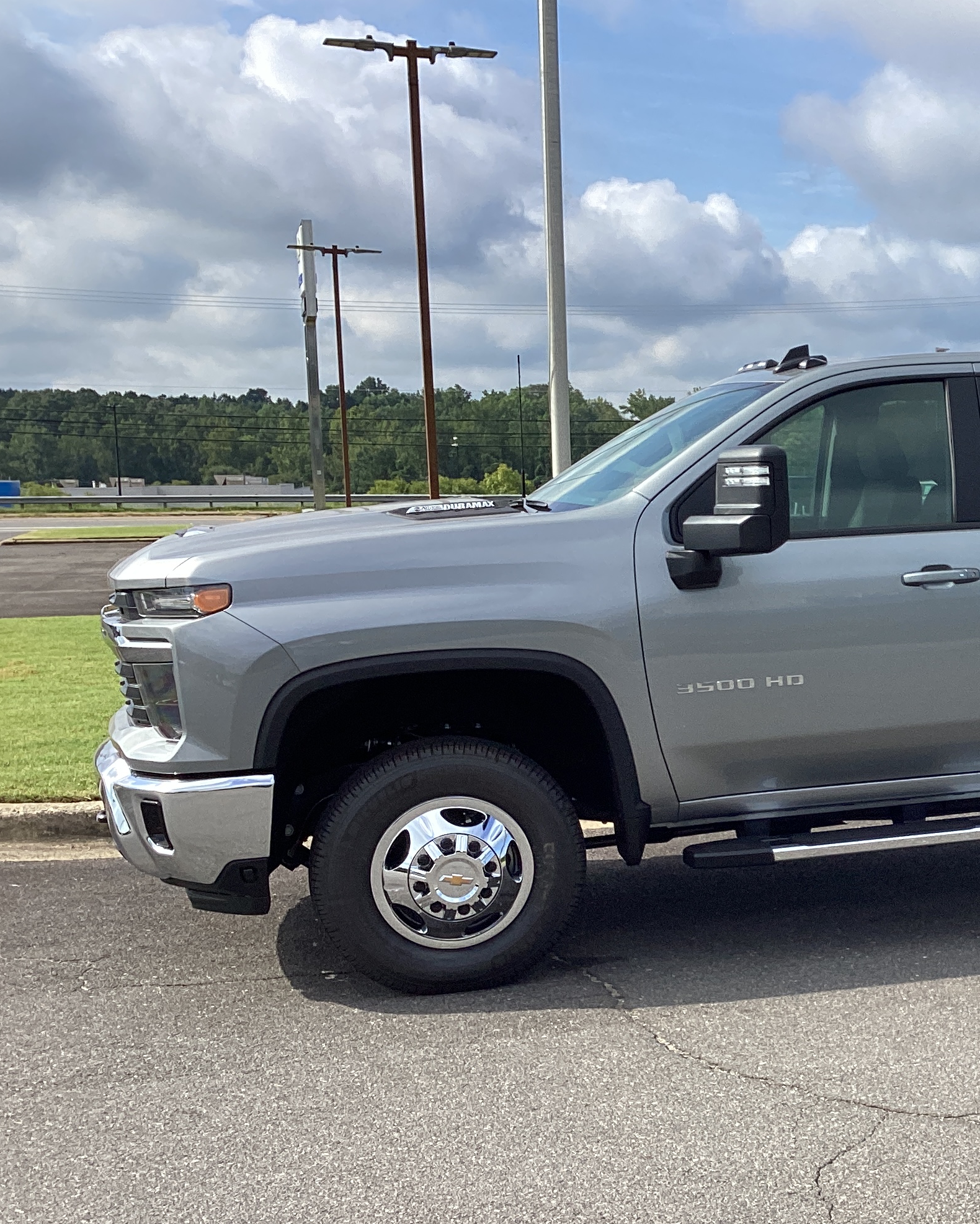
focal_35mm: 50
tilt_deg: -7.7
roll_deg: +0.2
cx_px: 990
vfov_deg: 37.2
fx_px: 1813
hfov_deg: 28.3
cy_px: 718
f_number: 2.4
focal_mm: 3.3
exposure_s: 1/1148
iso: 25
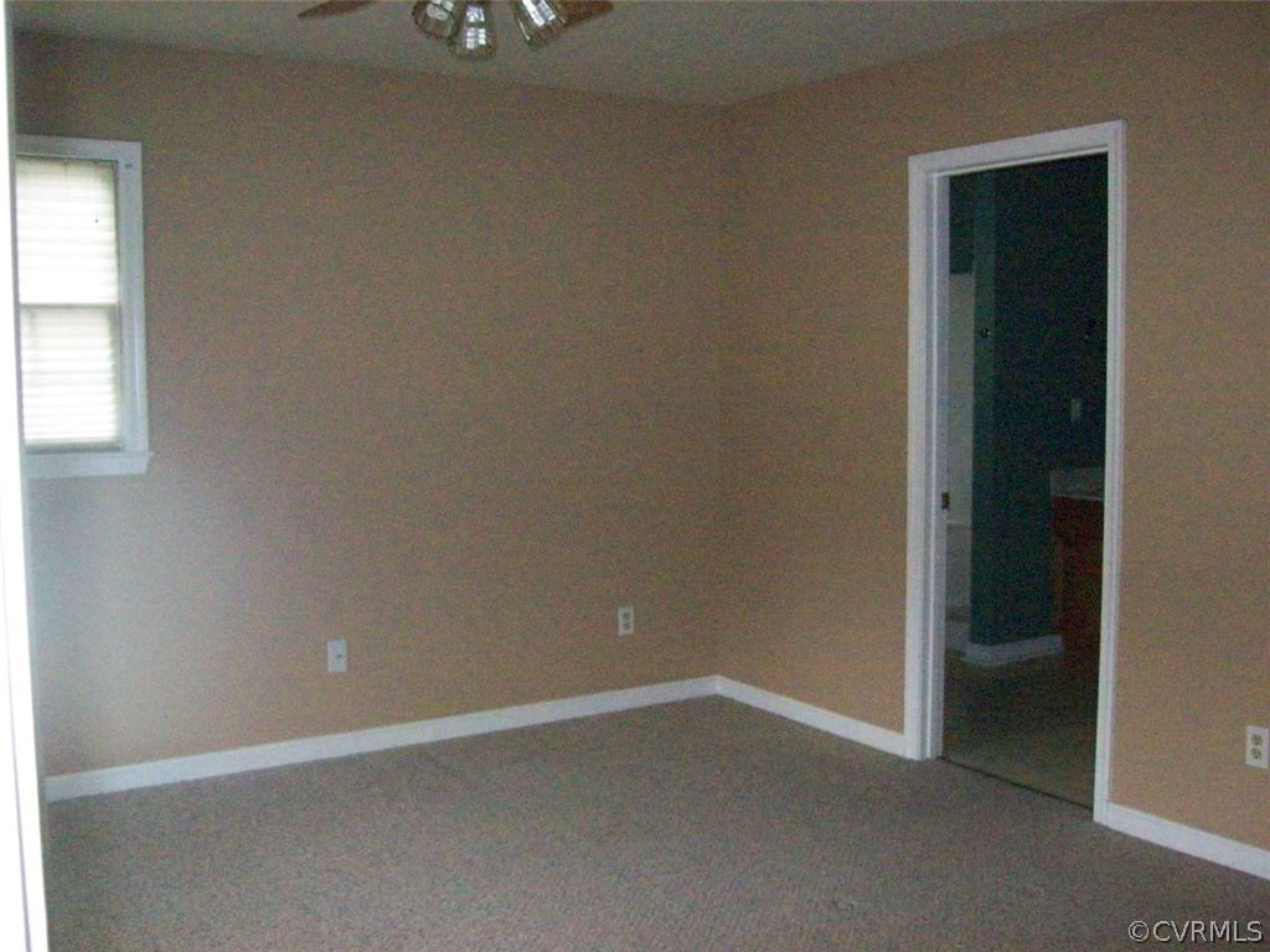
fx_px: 1321
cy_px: 476
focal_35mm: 36
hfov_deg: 51.4
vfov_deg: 39.7
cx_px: 635
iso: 800
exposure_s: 1/128
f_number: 2.7
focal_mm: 6
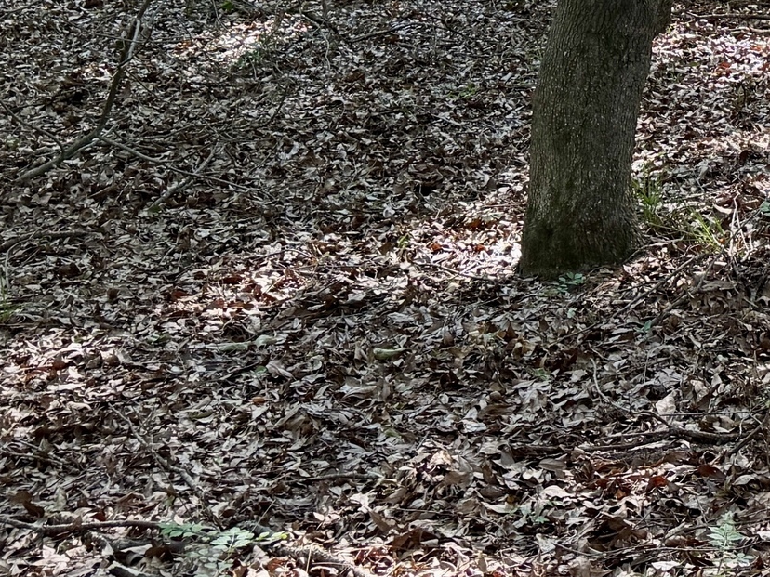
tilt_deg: +0.4
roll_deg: +1.6
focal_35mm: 89
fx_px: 1980
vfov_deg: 15.1
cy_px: -349
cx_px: 911
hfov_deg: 20.6
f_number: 1.78
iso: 80
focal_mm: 6.76
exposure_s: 1/121
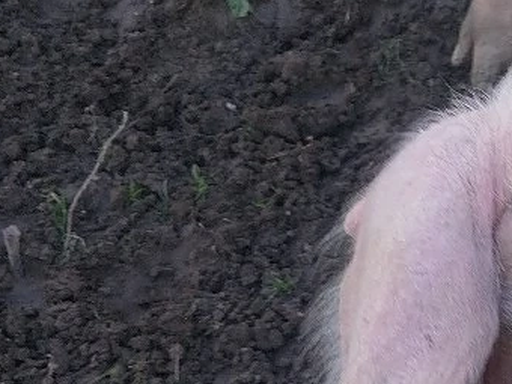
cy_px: 111
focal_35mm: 102
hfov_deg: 17.9
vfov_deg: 14.5
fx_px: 1509
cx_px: 688
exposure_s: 1/164
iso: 25
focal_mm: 4
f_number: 1.8
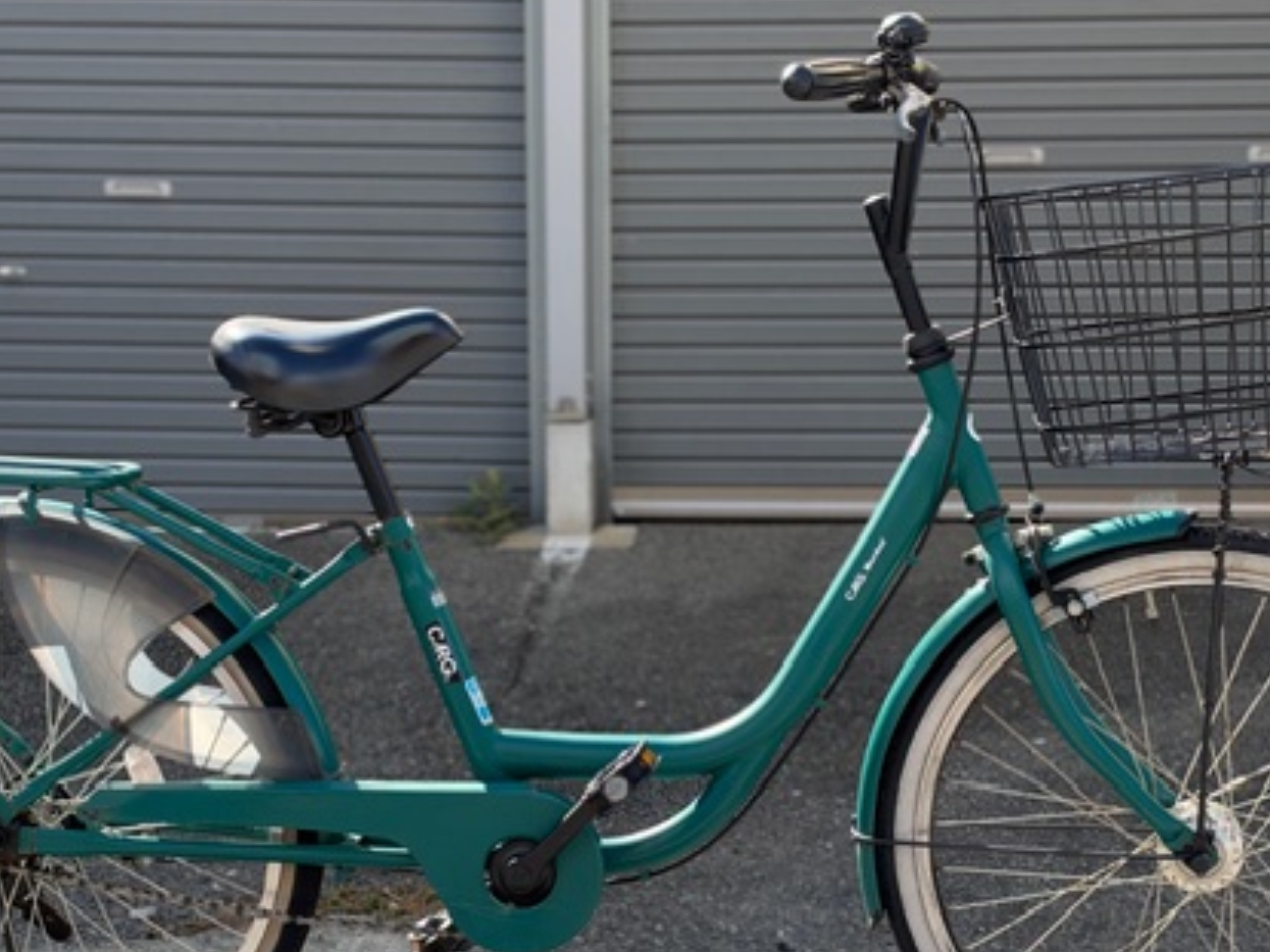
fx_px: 2714
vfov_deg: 19.8
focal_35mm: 74
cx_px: 649
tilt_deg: -11.1
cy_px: 664
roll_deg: +0.1
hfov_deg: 26.3
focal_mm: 6.93
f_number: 1.8
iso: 64
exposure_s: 1/1156
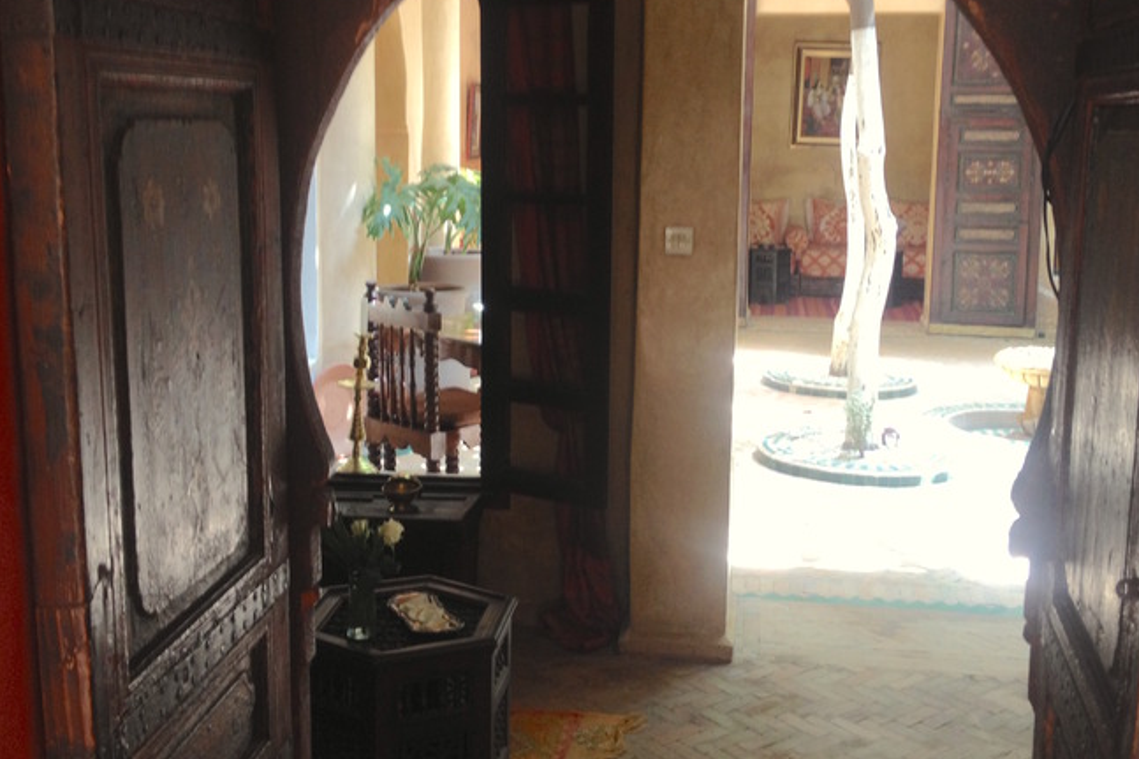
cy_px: 305
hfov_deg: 43.6
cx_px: 620
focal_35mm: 45
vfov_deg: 29.8
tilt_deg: -9.5
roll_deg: -0.6
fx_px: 1423
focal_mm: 4.28
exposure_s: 1/20
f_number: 2.4
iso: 80
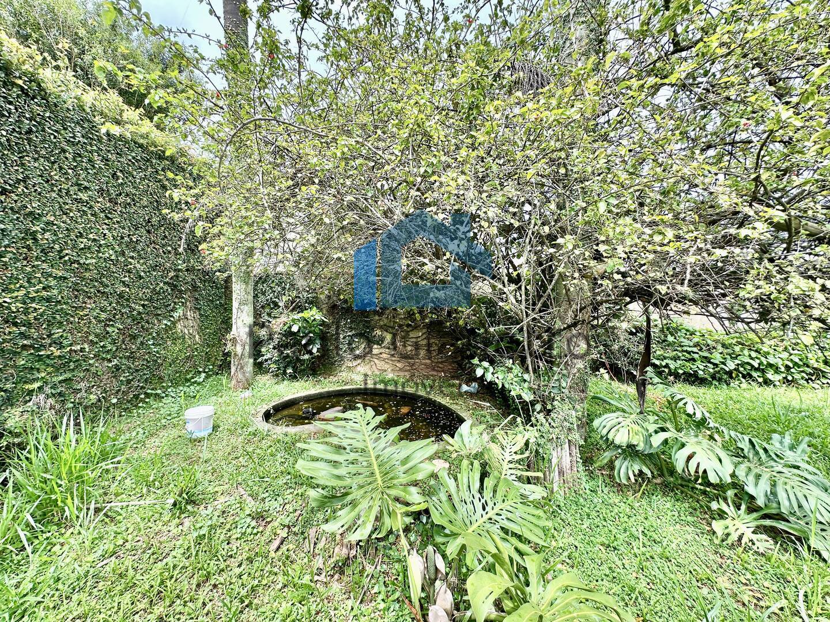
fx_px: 336
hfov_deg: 102.1
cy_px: 311
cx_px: 415
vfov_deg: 85.7
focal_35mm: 14
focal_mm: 2.22
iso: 40
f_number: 2.2
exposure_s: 1/237
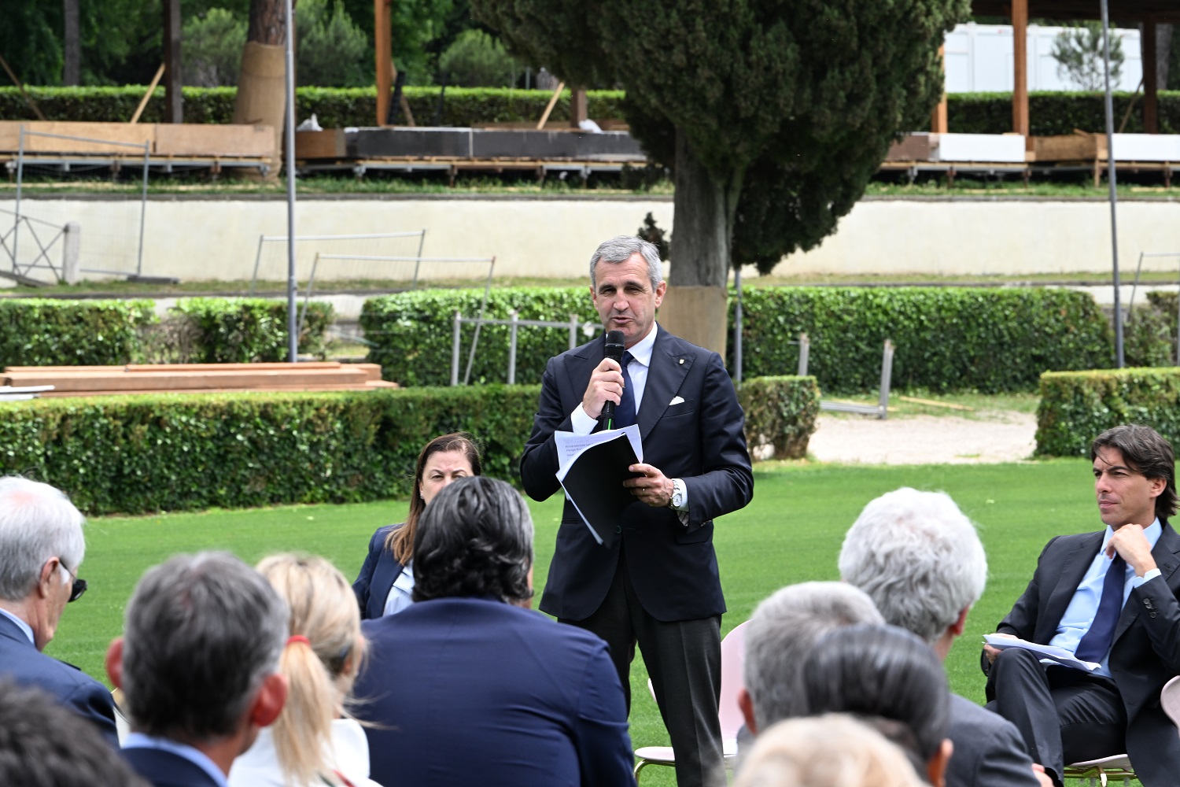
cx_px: 590
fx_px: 6555
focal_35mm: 200
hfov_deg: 10.3
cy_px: 394
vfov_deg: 6.9
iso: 400
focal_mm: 200
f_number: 14
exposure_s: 1/100
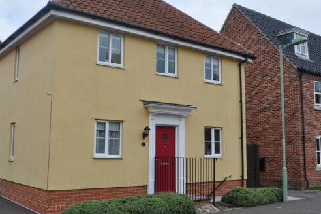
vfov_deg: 33.3
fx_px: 356
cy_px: 94
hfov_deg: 48.5
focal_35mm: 40
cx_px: 148
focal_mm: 20
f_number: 8
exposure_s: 1/250
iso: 200
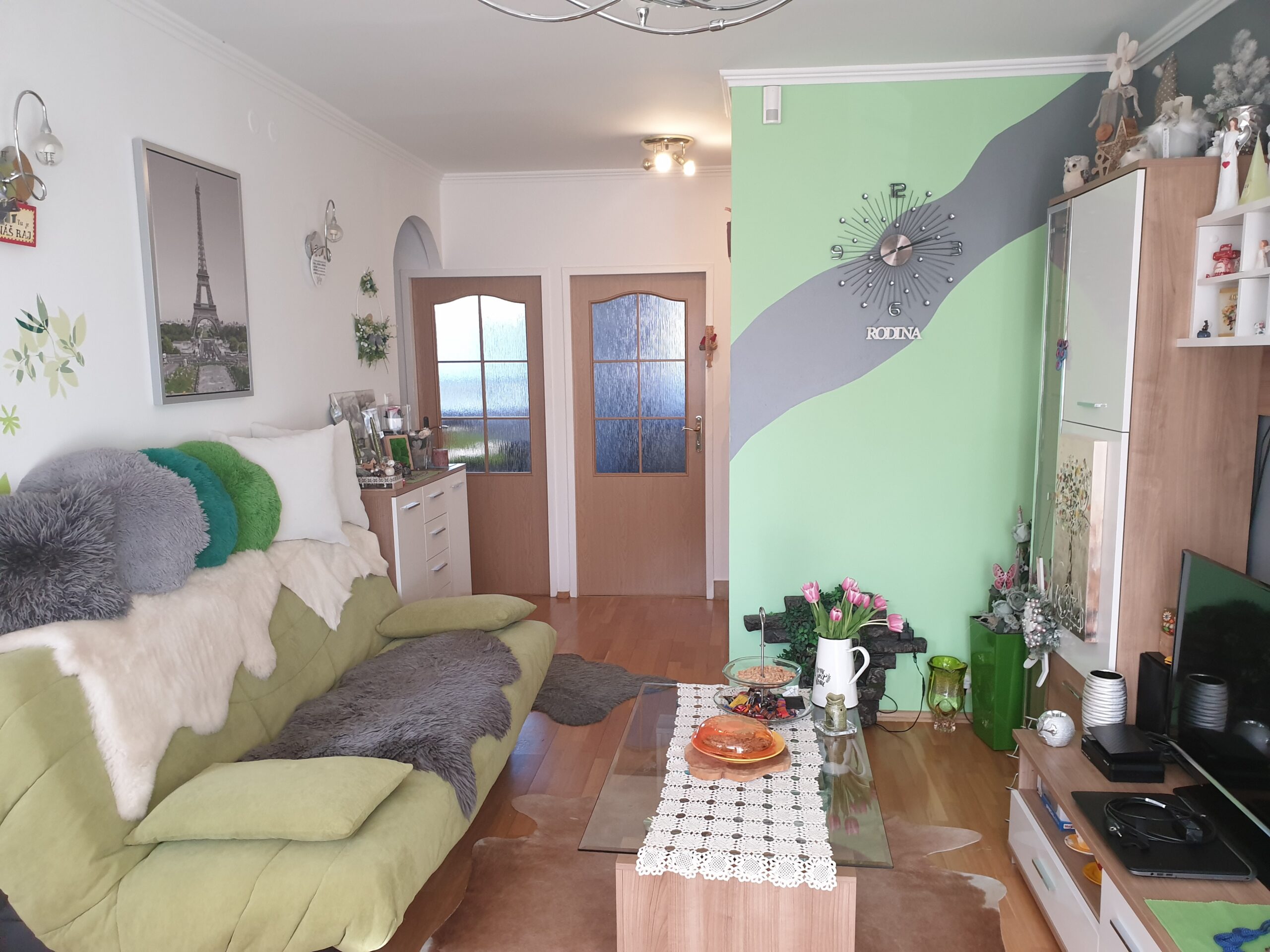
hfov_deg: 67.3
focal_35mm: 26
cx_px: 635
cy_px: 476
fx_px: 954
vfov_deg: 53.1
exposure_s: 1/50
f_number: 2.4
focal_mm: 4.3
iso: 200
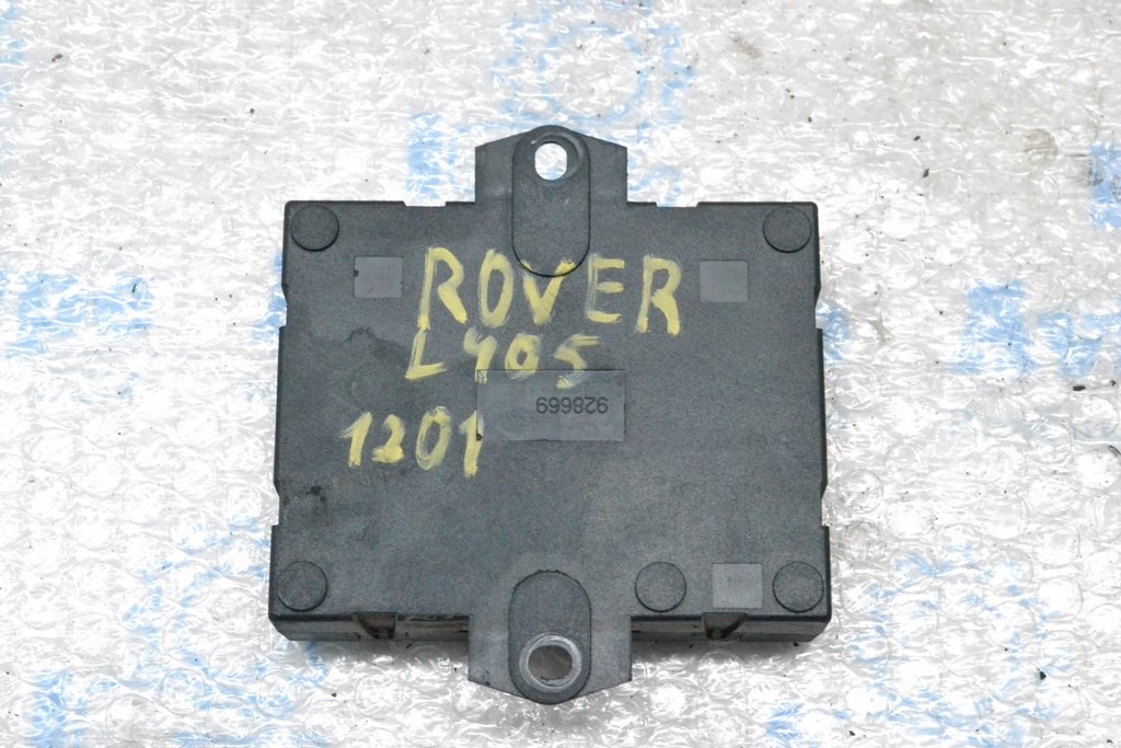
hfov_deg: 31.9
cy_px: 374
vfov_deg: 21.6
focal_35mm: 63
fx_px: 1962
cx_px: 560
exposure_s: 1/160
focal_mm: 42
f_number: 11
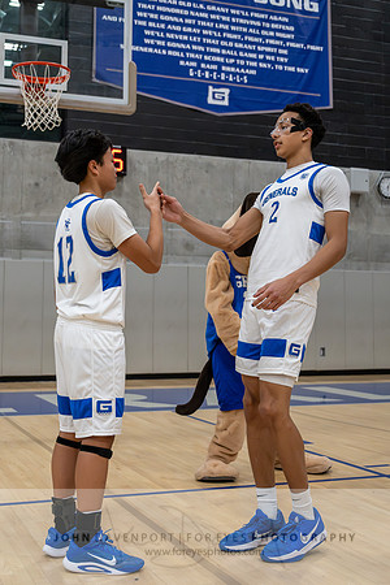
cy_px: 254
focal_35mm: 48
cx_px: 157
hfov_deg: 27.9
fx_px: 783
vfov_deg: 40.9
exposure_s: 1/1000
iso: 5600
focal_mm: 28
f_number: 2.8
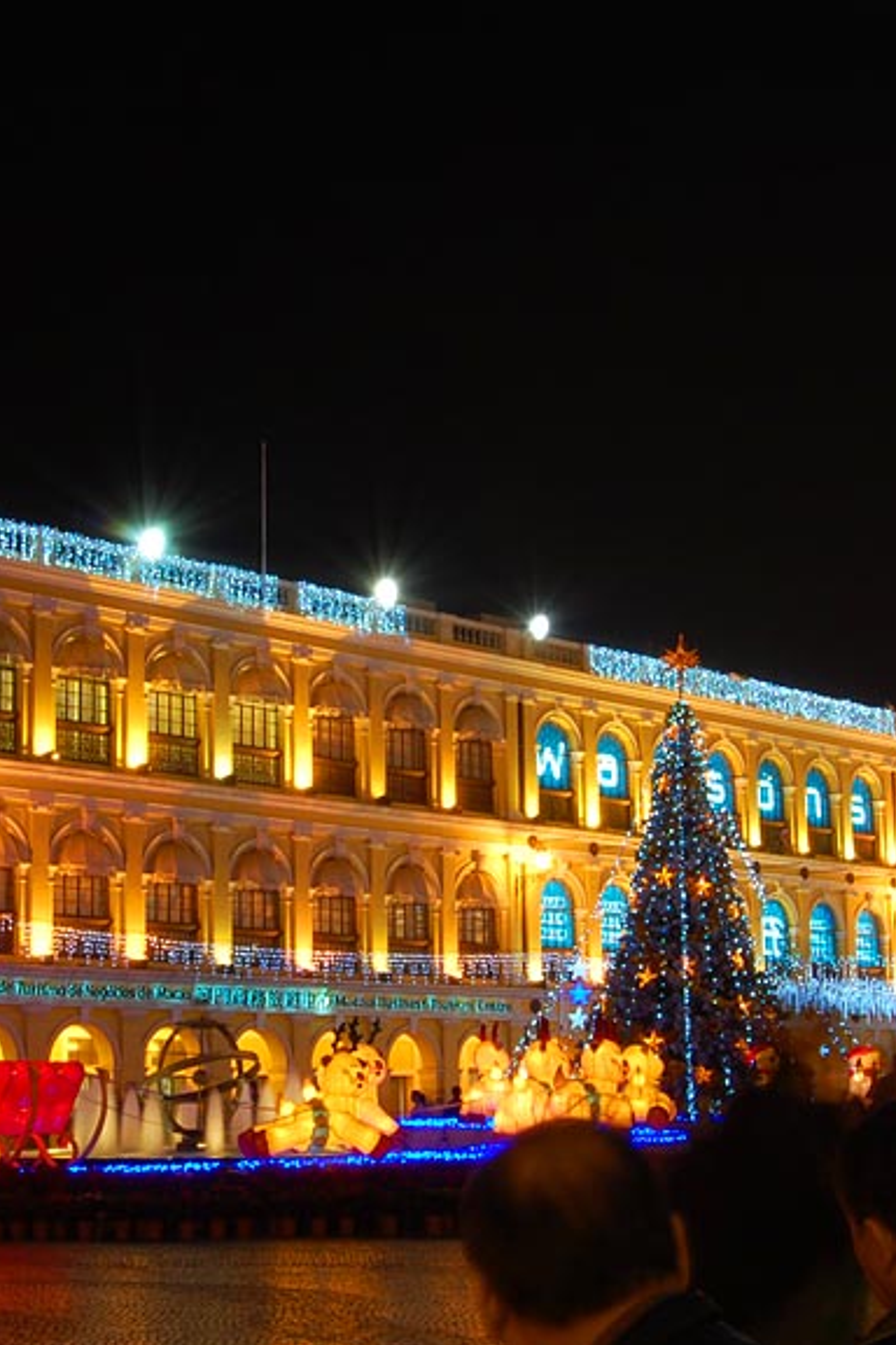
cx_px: 338
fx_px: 2277
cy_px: 696
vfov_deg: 32.9
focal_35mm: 61
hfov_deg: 22.2
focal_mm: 26
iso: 200
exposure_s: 5
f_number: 25
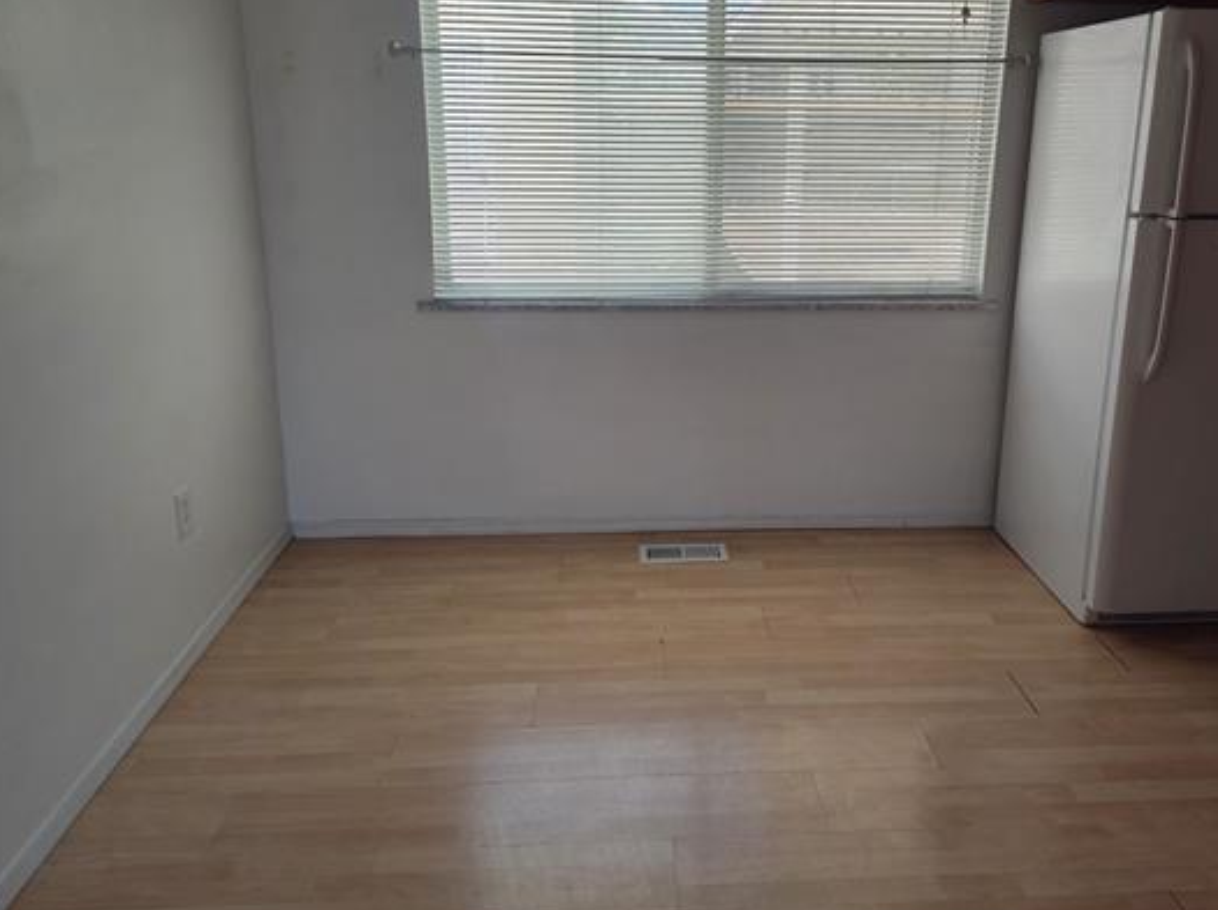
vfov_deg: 49.4
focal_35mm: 28
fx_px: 984
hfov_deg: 63.3
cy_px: 383
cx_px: 688
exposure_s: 1/200
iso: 134
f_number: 1.8
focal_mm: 5.56
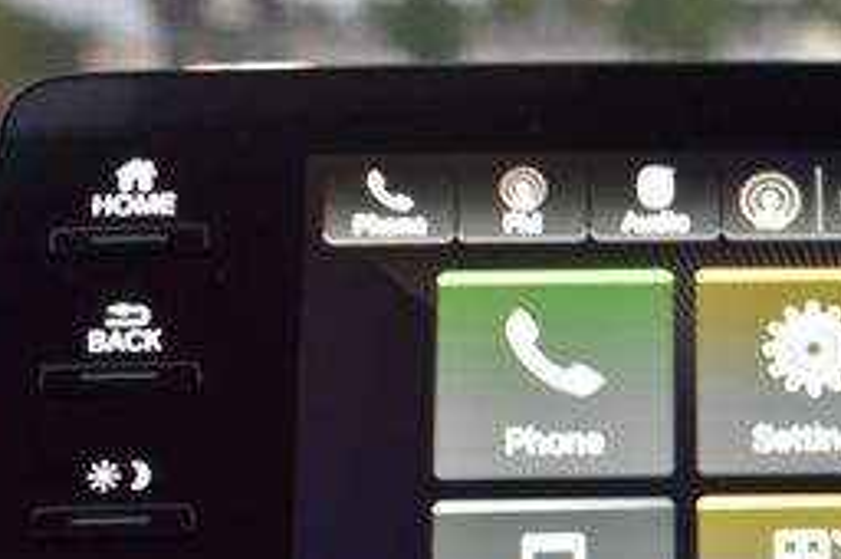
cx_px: 966
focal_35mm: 90
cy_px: 674
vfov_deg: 14.6
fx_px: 2100
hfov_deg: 21.3
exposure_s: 1/15
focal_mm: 24
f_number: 6.3
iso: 640
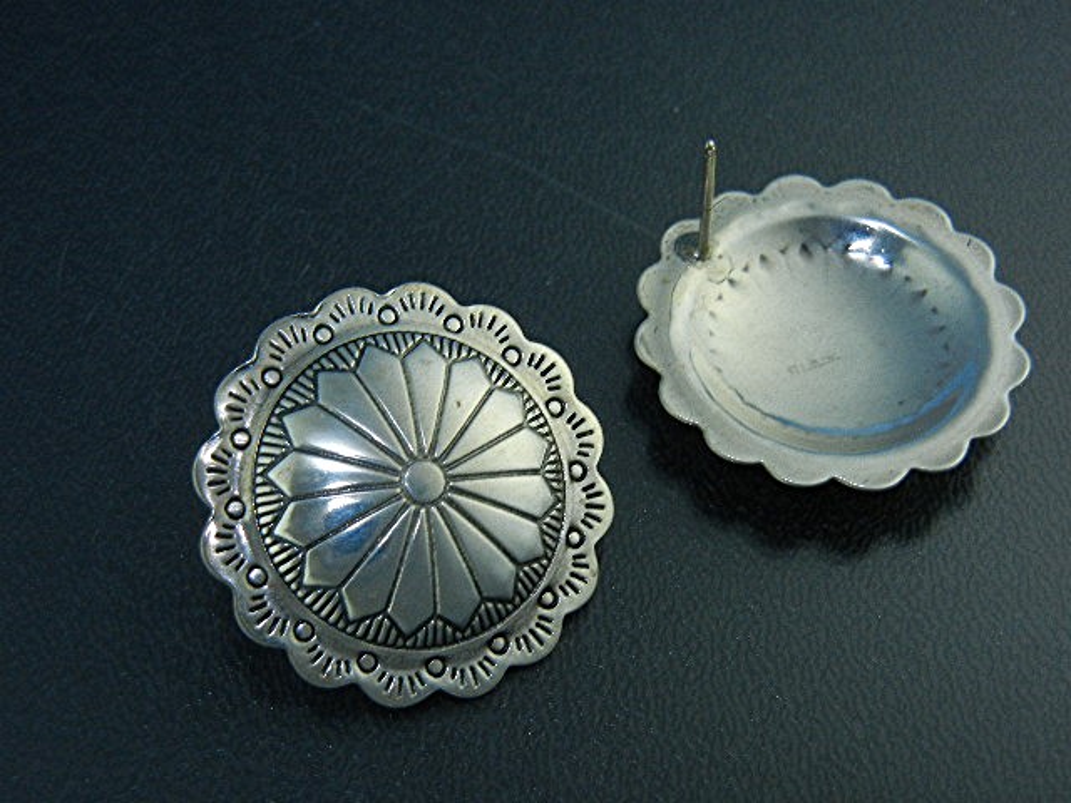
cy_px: 402
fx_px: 2104
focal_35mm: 68
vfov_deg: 21.6
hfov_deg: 28.6
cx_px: 536
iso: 200
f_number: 4.1
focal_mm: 12.2
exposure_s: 1/30
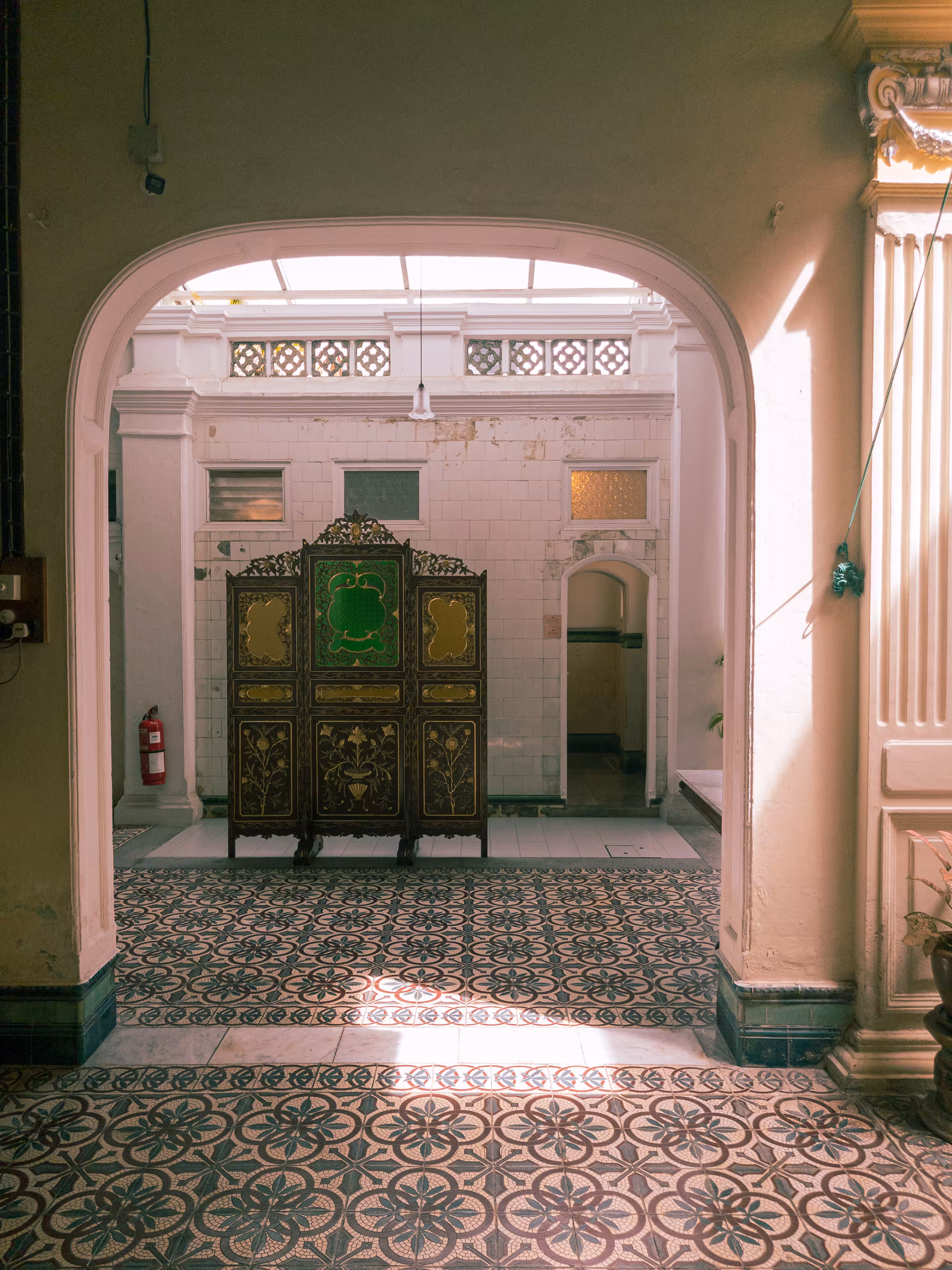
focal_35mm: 24
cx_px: 476
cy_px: 635
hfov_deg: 56.8
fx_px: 880
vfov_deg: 71.6
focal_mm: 6.7
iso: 125
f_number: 1.8
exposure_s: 1/500
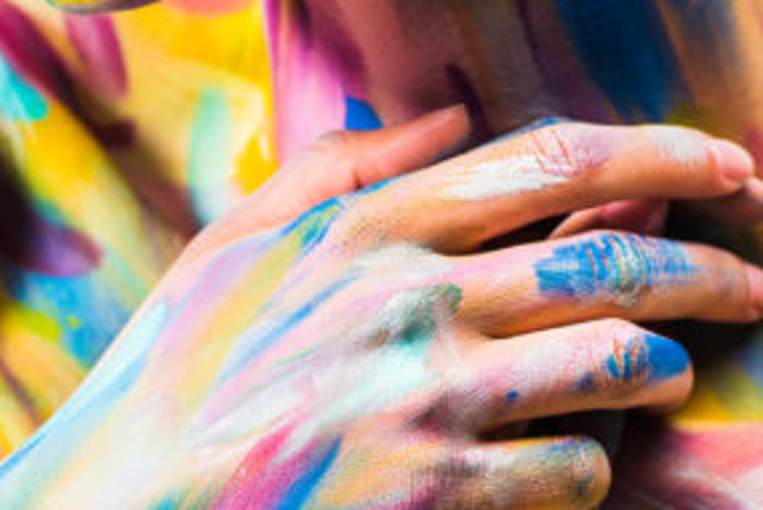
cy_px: 111
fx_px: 8885
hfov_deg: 4.9
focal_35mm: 419
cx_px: 69
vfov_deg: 3.3
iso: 100
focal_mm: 200
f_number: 6.3
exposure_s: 1/200
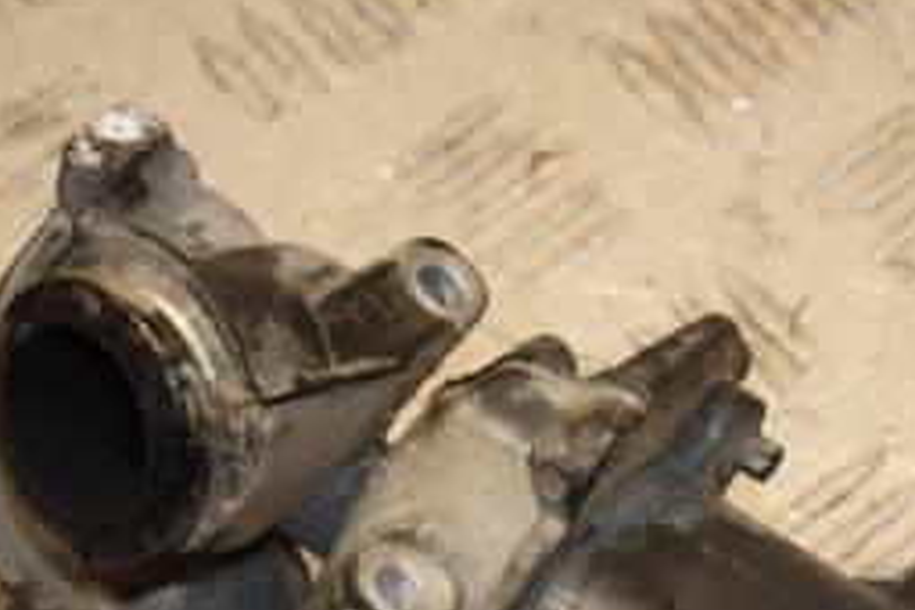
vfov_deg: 6.7
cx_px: 517
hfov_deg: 10.0
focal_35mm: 205
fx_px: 5210
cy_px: 696
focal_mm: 58
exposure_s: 1/200
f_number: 7.1
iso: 800
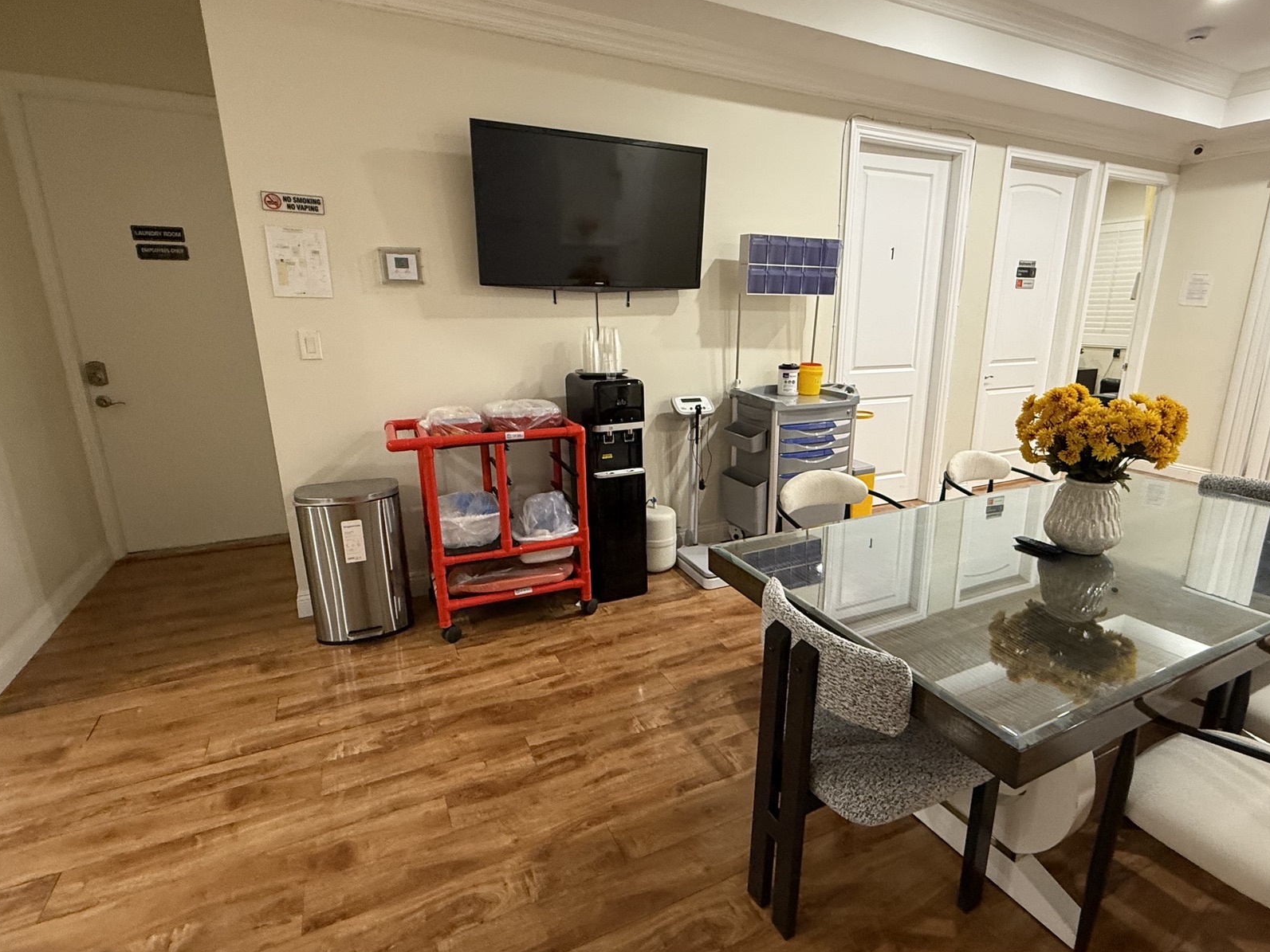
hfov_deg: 87.4
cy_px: 488
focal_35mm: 18
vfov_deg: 71.6
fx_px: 660
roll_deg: -0.8
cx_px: 705
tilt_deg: -15.9
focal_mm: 2.22
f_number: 2.2
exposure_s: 1/60
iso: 400
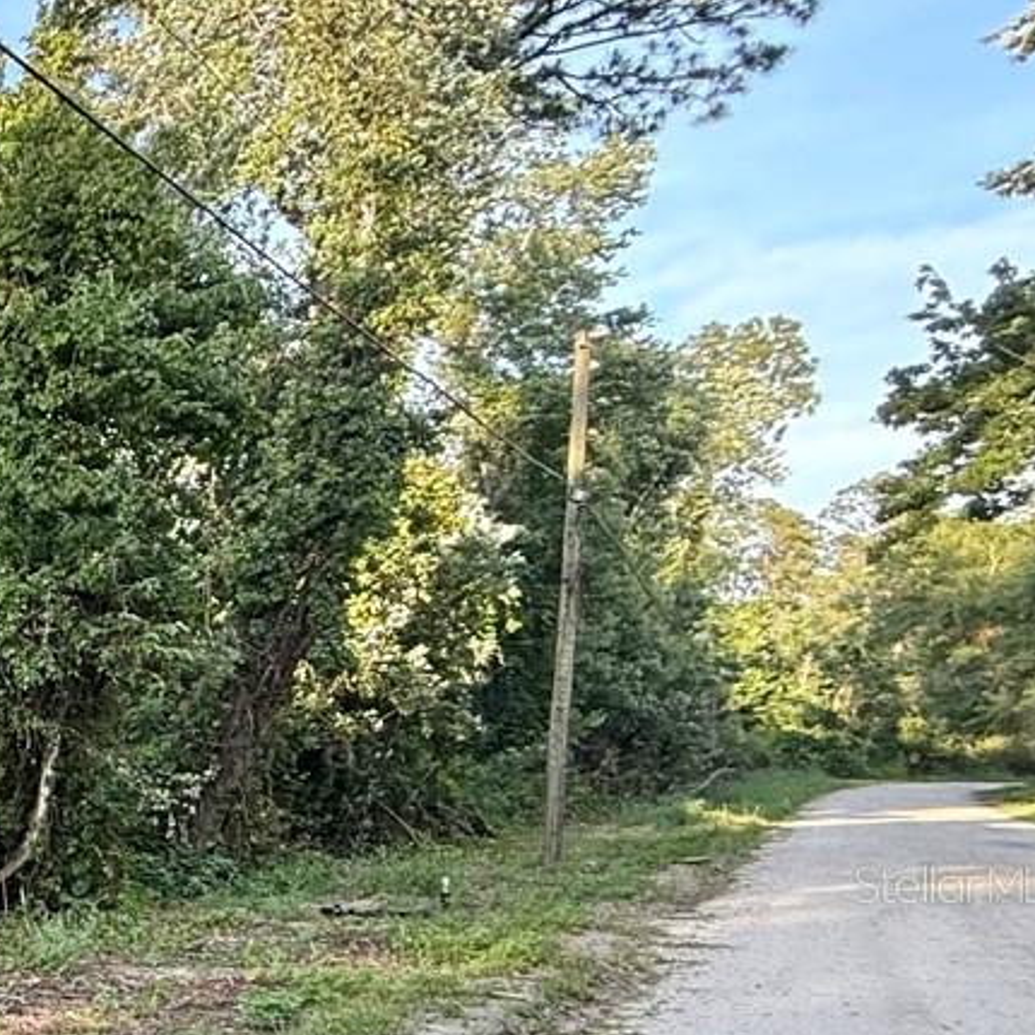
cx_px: -845
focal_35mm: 46
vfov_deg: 35.1
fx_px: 1556
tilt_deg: -4.3
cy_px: 883
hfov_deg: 21.9
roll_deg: -0.7
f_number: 2.2
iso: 80
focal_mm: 2.22
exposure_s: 1/99
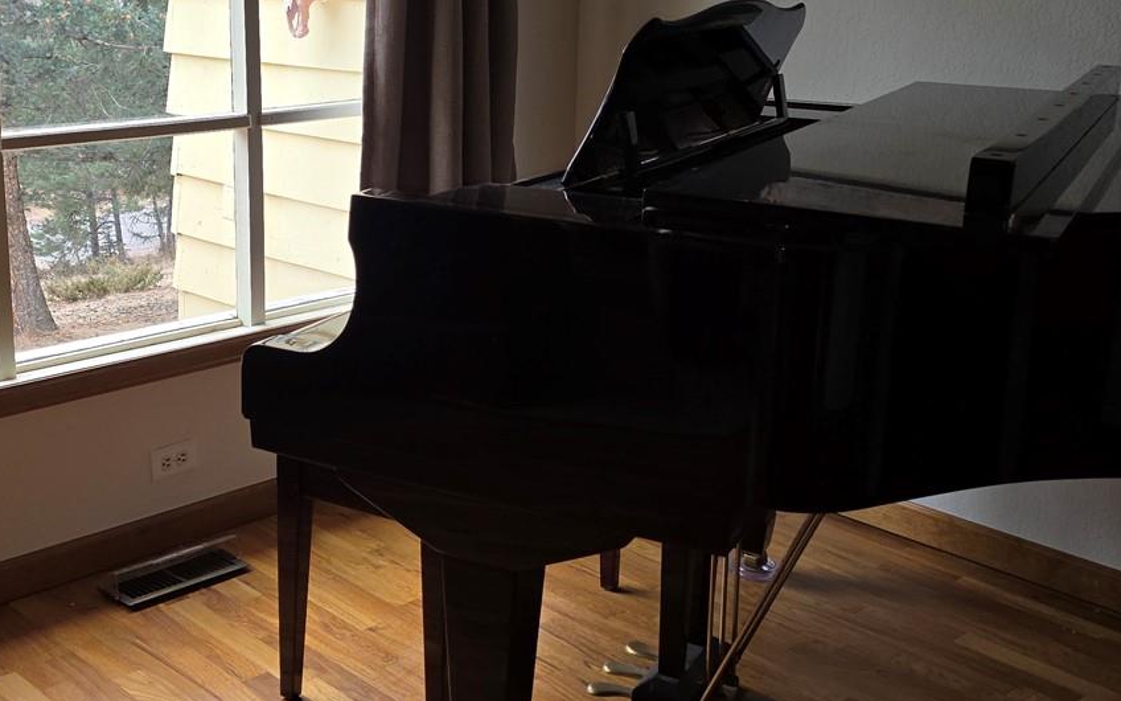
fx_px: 1405
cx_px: 383
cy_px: 242
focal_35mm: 46
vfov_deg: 27.8
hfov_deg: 43.0
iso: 20
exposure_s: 1/120
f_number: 1.7
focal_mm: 6.3
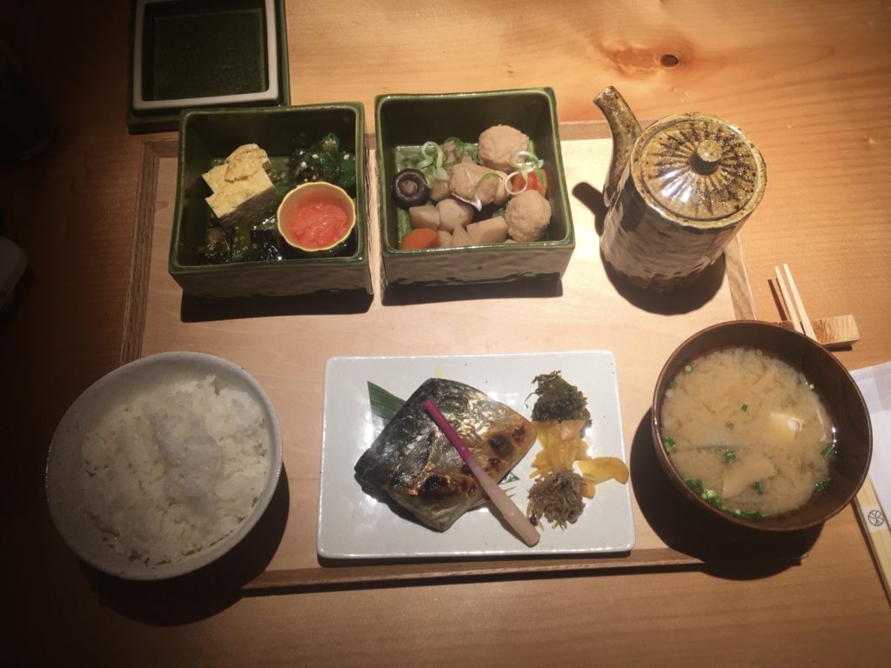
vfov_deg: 48.2
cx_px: 446
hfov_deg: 61.7
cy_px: 334
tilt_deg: -68.8
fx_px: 746
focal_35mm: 29
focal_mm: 4.15
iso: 32
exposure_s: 1/60
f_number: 2.2
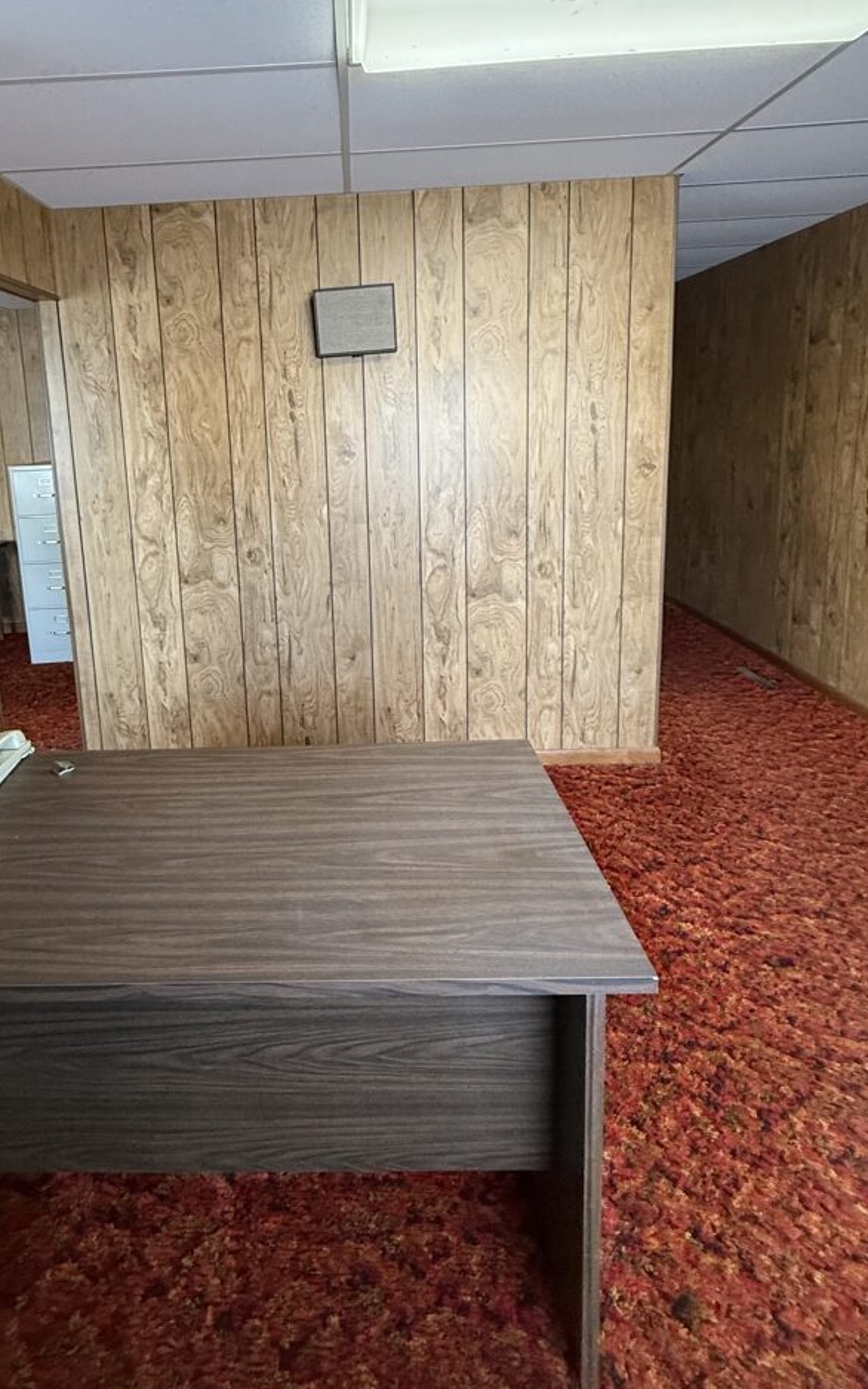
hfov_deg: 61.5
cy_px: 535
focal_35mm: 19
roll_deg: +3.0
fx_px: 719
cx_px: 332
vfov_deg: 86.5
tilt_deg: -8.9
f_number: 2.2
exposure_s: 1/60
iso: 320
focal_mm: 2.22
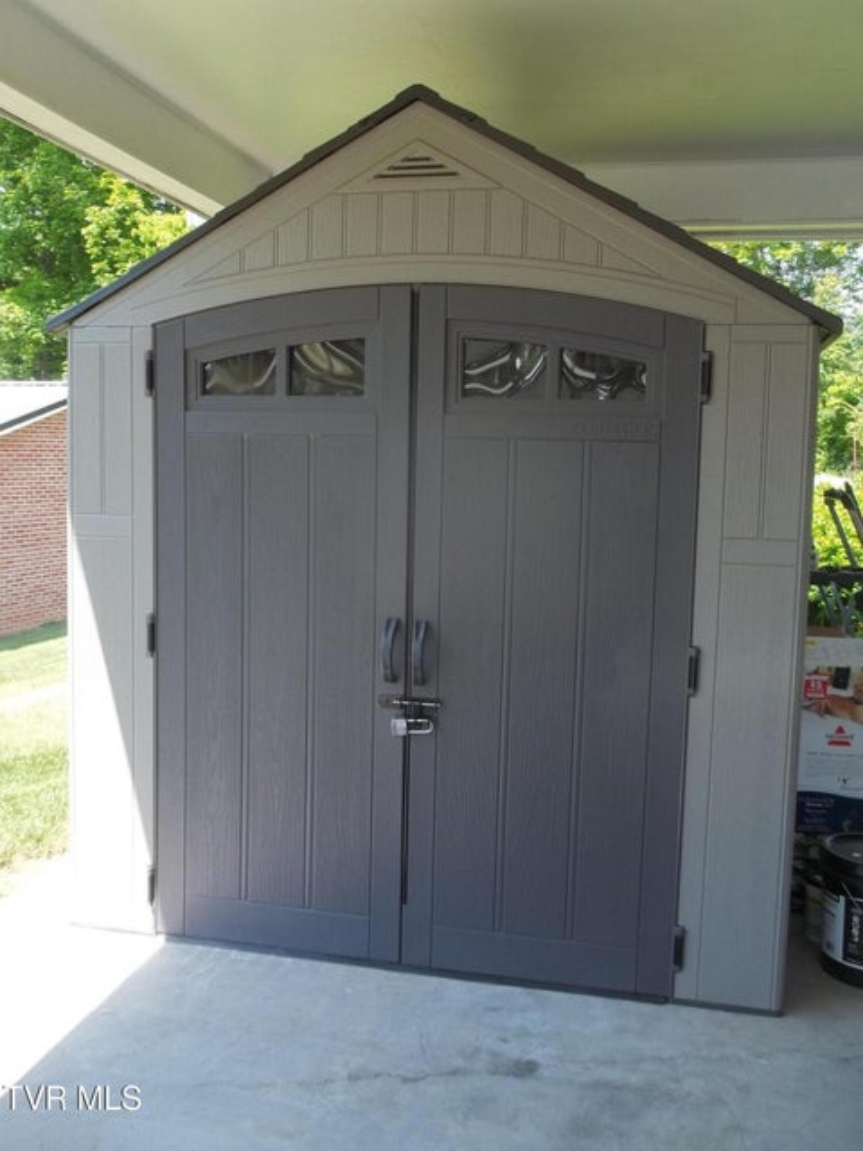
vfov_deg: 55.4
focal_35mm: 33
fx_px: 1097
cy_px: 576
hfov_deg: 42.9
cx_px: 432
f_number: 3.3
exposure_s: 1/125
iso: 64
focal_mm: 5.9
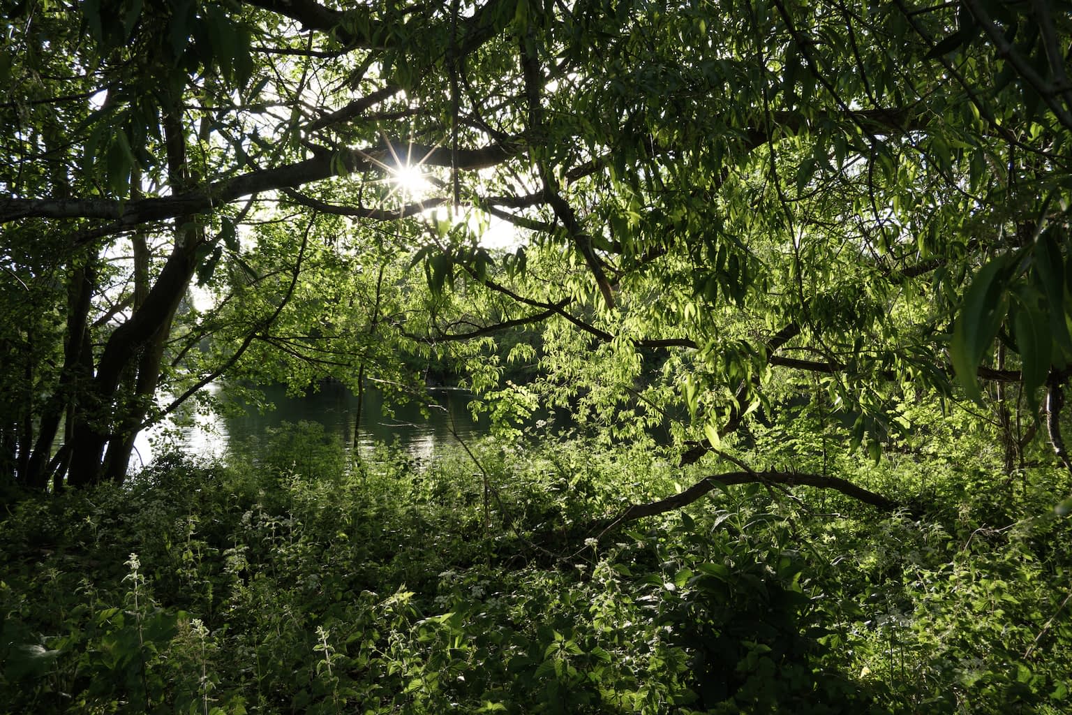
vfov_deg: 47.9
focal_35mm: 27
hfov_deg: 67.4
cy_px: 358
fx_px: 804
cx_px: 536
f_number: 8
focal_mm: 18
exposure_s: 1/50
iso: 125
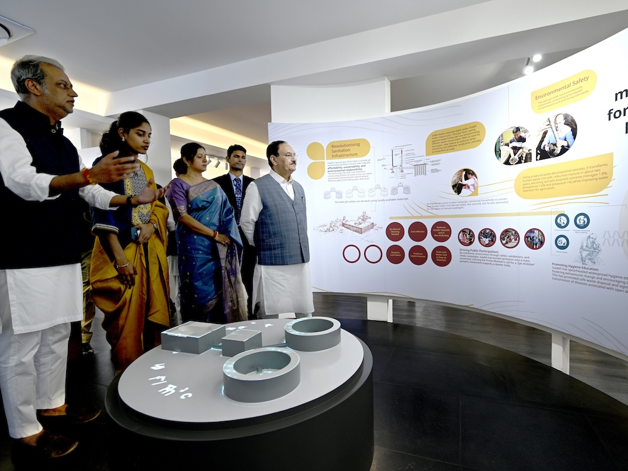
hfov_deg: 87.6
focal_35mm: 18
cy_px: 236
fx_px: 326
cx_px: 340
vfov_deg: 71.6
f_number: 4
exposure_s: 1/80
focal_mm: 16
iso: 250
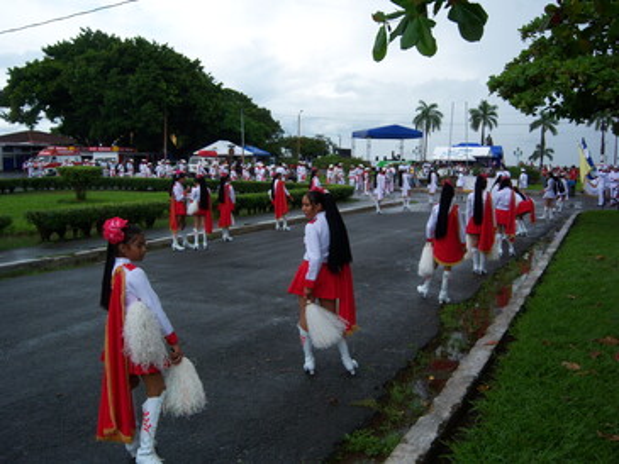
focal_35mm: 36
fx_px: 644
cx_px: 310
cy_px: 232
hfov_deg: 51.3
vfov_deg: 39.7
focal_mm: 7.5
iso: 80
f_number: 4.8
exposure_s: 1/400
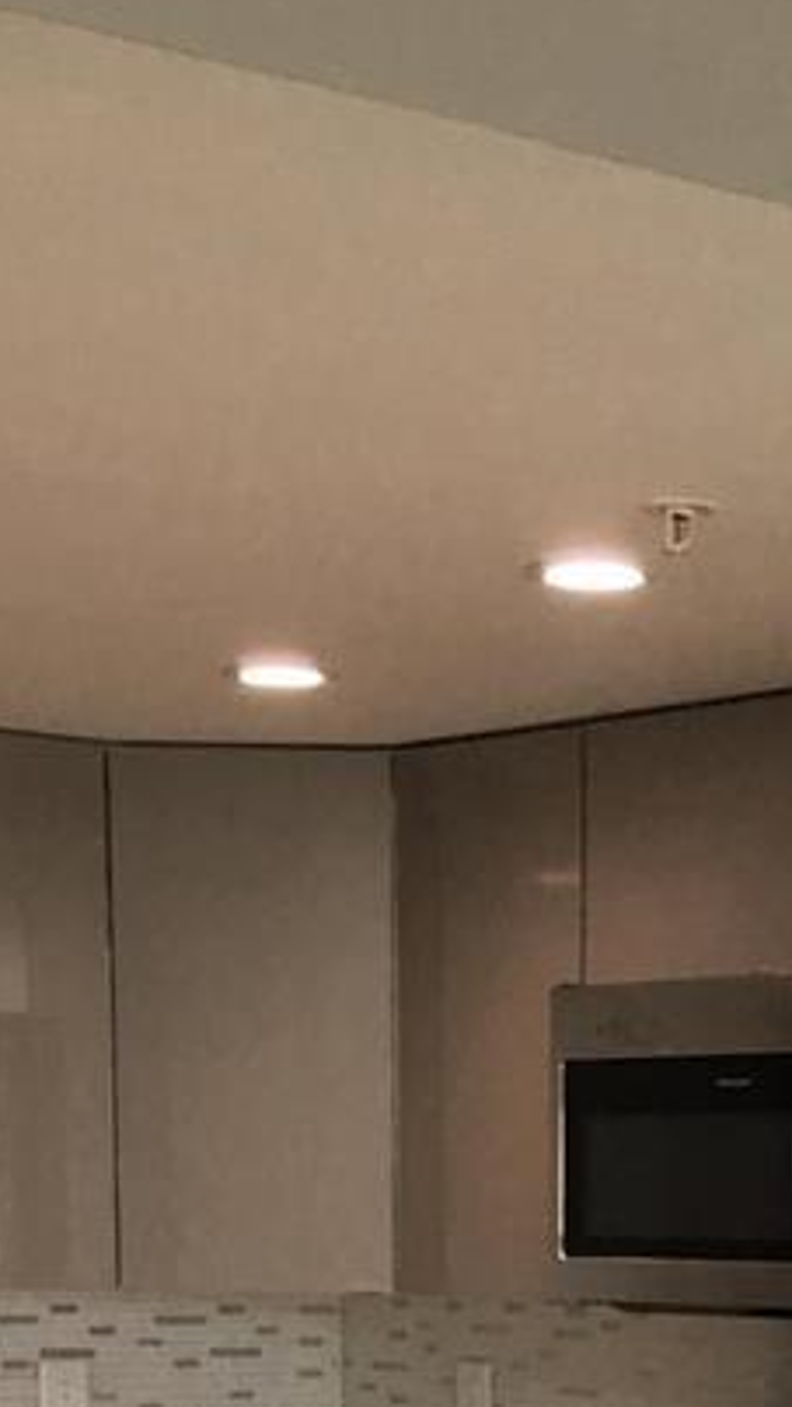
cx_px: 715
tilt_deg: -9.1
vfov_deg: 20.3
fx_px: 3506
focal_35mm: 94
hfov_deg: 12.8
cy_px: 1934
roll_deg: -0.8
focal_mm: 4.15
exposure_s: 1/30
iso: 25
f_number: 2.2
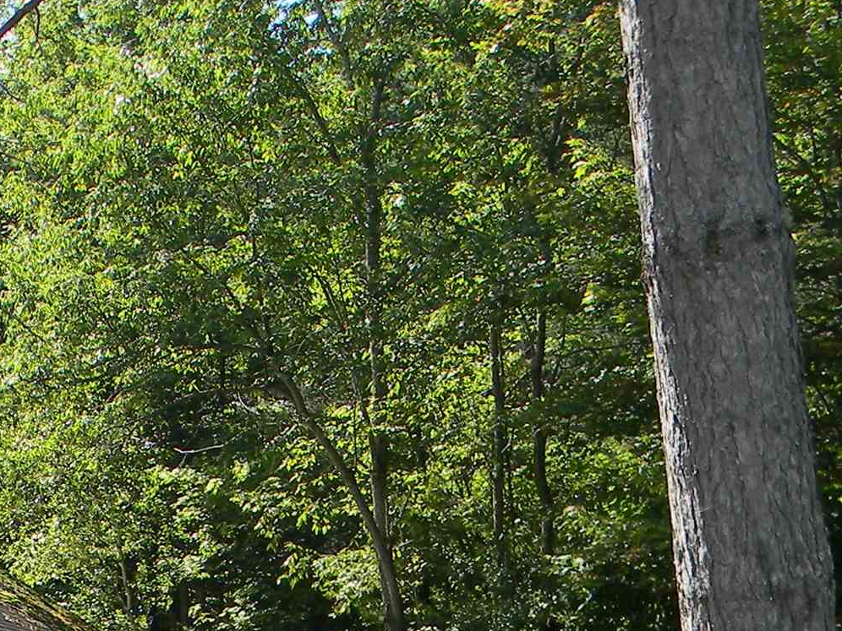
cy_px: 802
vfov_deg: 12.9
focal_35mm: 111
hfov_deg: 17.3
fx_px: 2700
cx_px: 4
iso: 80
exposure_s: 1/297
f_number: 3.7
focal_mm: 6.4
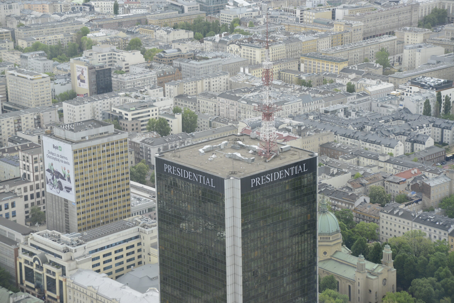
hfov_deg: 23.9
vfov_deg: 16.1
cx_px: 227
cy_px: 152
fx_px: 1072
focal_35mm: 85
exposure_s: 1/1600
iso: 1250
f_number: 5.6
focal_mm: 85
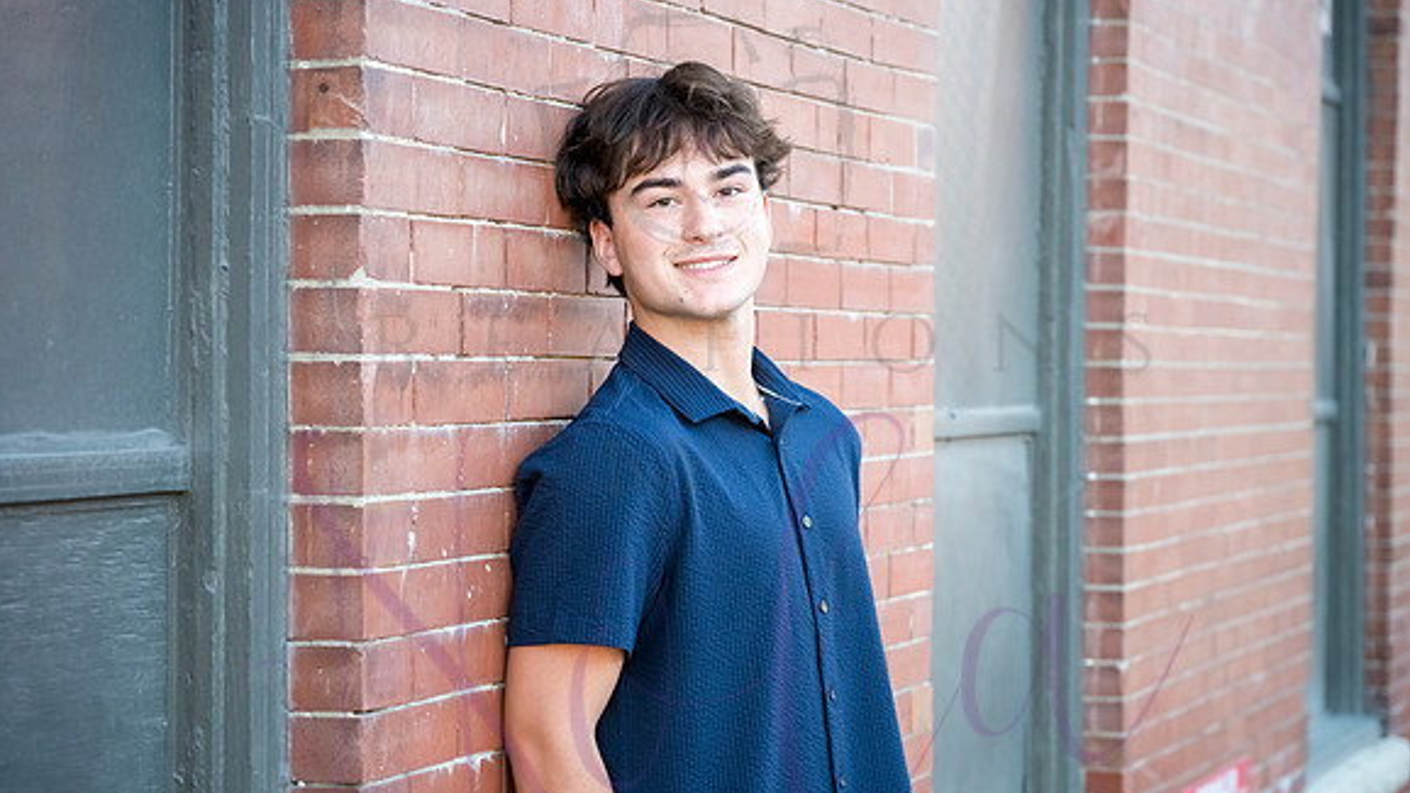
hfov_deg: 25.0
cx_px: 709
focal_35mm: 85
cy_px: 446
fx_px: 3178
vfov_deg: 14.2
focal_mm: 77
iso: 1600
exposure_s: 1/640
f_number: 4
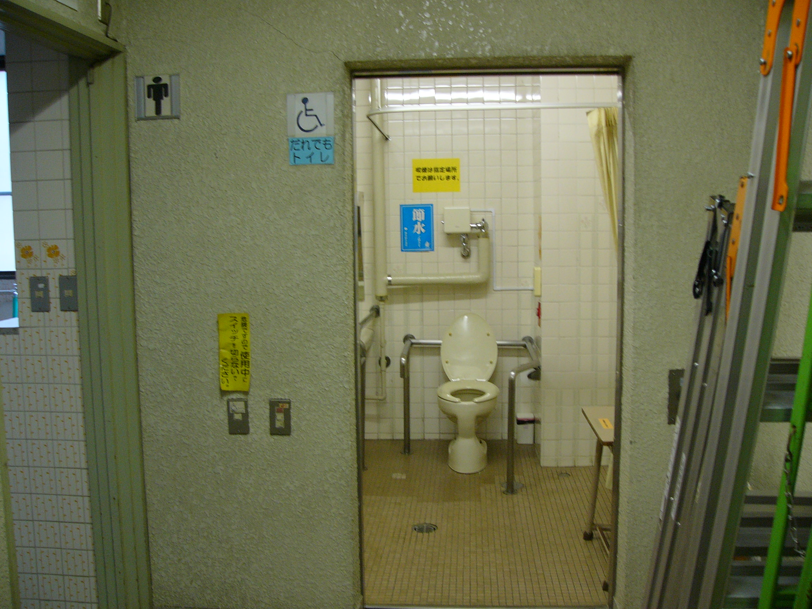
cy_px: 304
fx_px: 844
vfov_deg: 39.7
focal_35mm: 36
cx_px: 406
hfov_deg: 51.4
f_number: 2.8
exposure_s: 1/13
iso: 100
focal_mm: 6
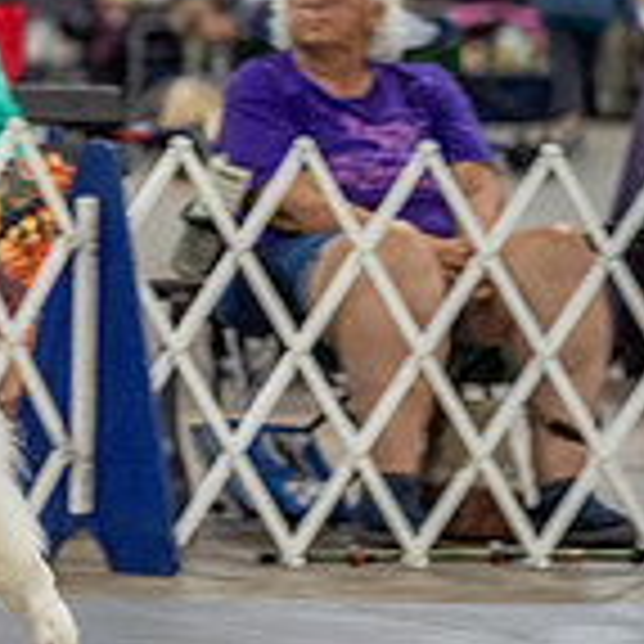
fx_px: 9156
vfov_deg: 4.0
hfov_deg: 4.0
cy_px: 223
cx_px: -630
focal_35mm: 435
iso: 1600
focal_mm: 126
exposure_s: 1/160
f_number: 2.8
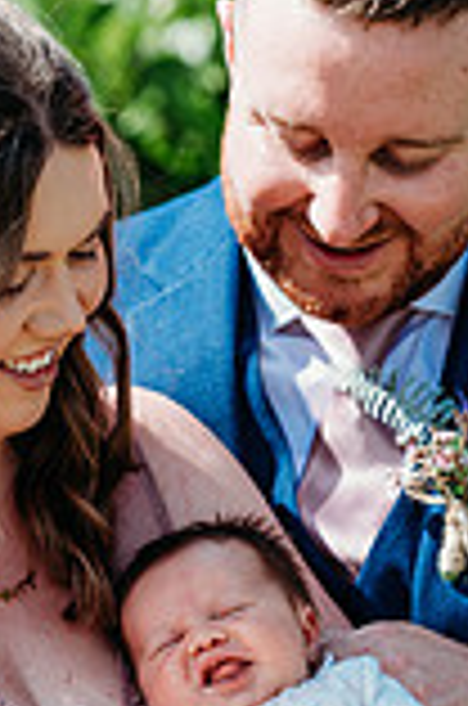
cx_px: 245
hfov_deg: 5.6
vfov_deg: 8.4
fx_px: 4779
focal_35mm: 244
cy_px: 719
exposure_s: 1/800
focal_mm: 85
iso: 100
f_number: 3.2
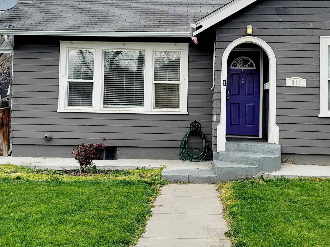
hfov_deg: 36.1
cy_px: 92
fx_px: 505
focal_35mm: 53
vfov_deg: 27.4
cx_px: 180
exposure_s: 1/1000
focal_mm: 7
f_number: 1.8
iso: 20
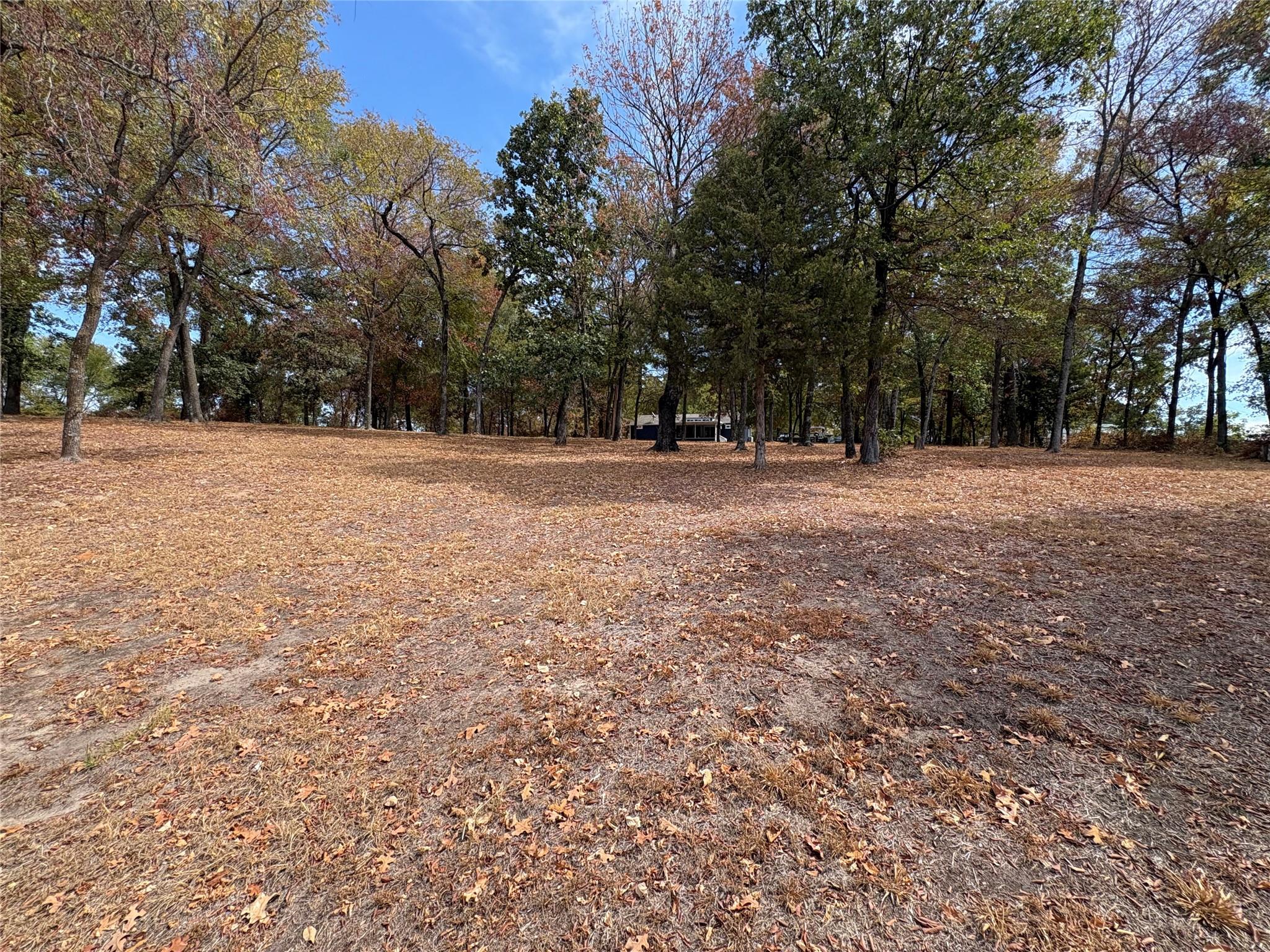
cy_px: 476
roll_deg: -0.7
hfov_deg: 102.1
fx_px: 514
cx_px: 635
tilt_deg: +4.6
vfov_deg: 85.7
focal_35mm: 14
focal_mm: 2.22
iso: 40
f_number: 2.2
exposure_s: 1/687
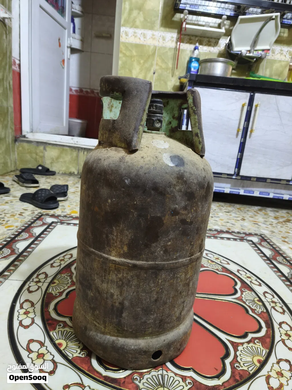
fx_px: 259
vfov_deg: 73.9
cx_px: 146
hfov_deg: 58.9
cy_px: 195
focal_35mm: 23
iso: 640
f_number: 1.7
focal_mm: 5.35
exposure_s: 1/45
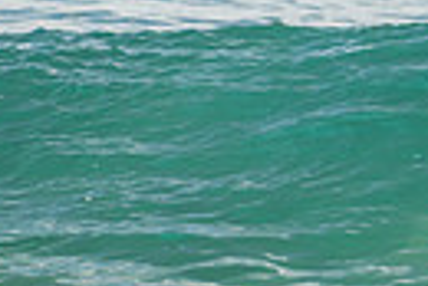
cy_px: 127
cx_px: 800
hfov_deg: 0.9
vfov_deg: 0.6
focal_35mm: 2227
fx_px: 26506
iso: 180
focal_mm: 500
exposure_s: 1/2000
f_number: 5.6
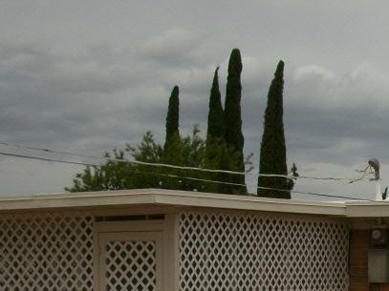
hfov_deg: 17.2
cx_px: 451
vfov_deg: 12.9
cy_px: 414
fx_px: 1236
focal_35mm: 110
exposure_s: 1/1250
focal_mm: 6.3
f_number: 5.6
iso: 80
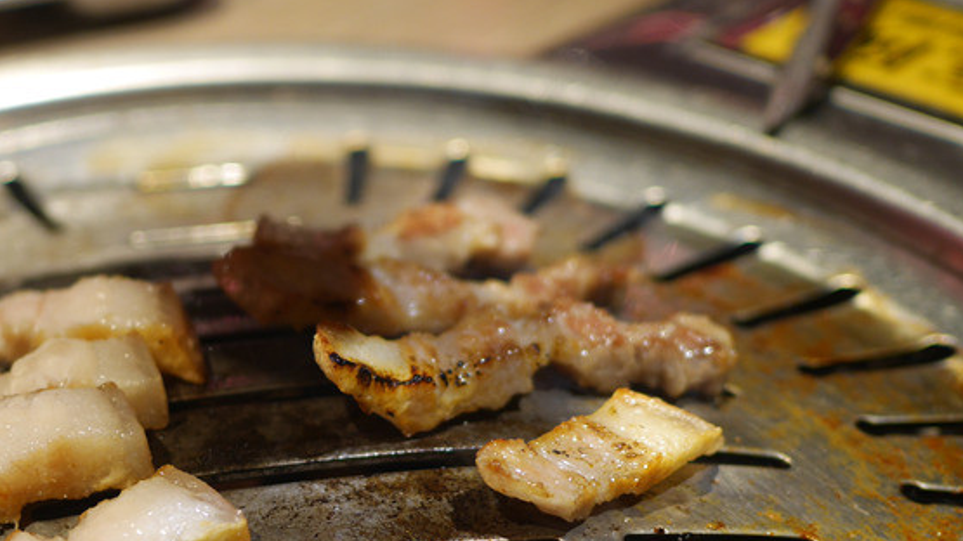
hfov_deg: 38.2
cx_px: 238
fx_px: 1353
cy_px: 452
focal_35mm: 53
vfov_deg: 22.2
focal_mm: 15
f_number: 1.8
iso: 200
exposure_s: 1/100
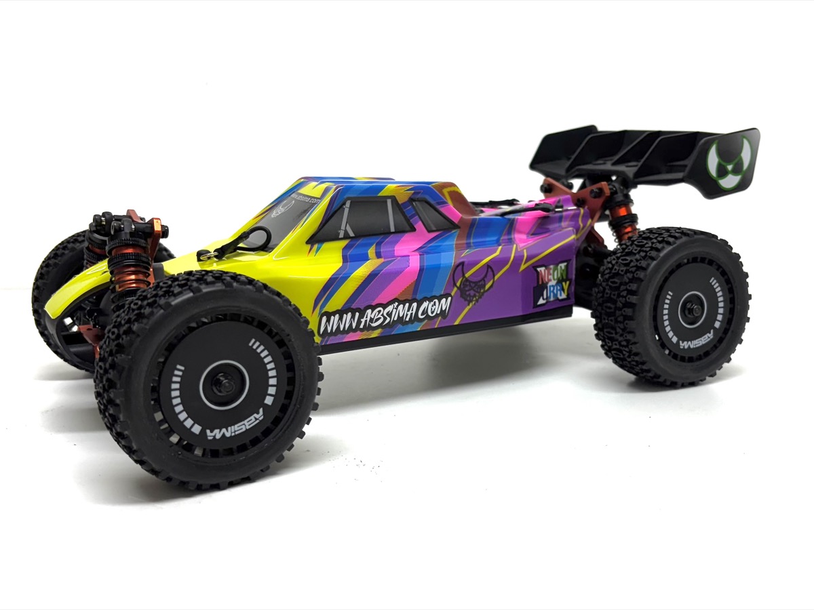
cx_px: 407
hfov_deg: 67.3
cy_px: 305
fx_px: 611
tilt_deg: -11.8
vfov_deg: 53.1
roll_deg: +0.3
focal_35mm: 26
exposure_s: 1/100
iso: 40
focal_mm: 5.96
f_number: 1.6
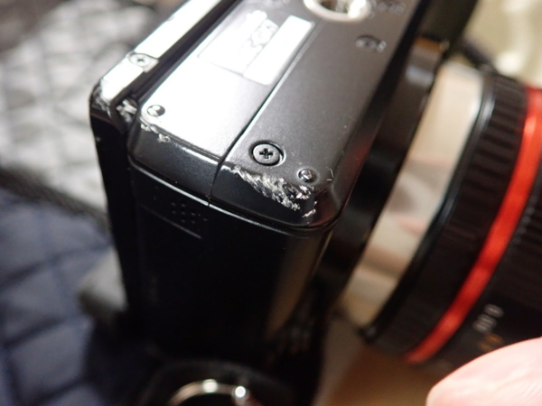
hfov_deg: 60.0
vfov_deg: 46.8
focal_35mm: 30
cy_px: 203
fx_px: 470
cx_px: 271
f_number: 2.3
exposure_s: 1/30
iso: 1000
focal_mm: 5.5
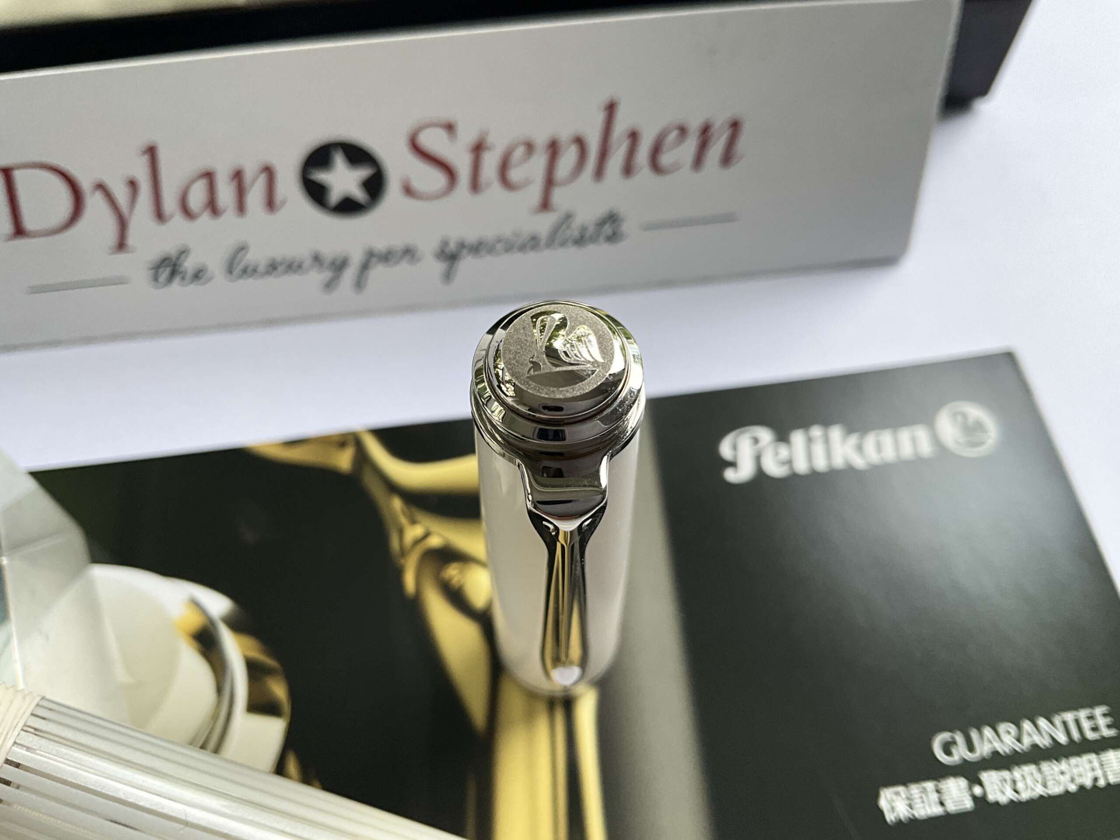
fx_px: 938
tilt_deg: -61.1
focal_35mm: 29
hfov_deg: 61.7
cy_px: 420
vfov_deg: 48.2
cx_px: 560
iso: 50
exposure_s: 1/122
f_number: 1.8
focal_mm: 3
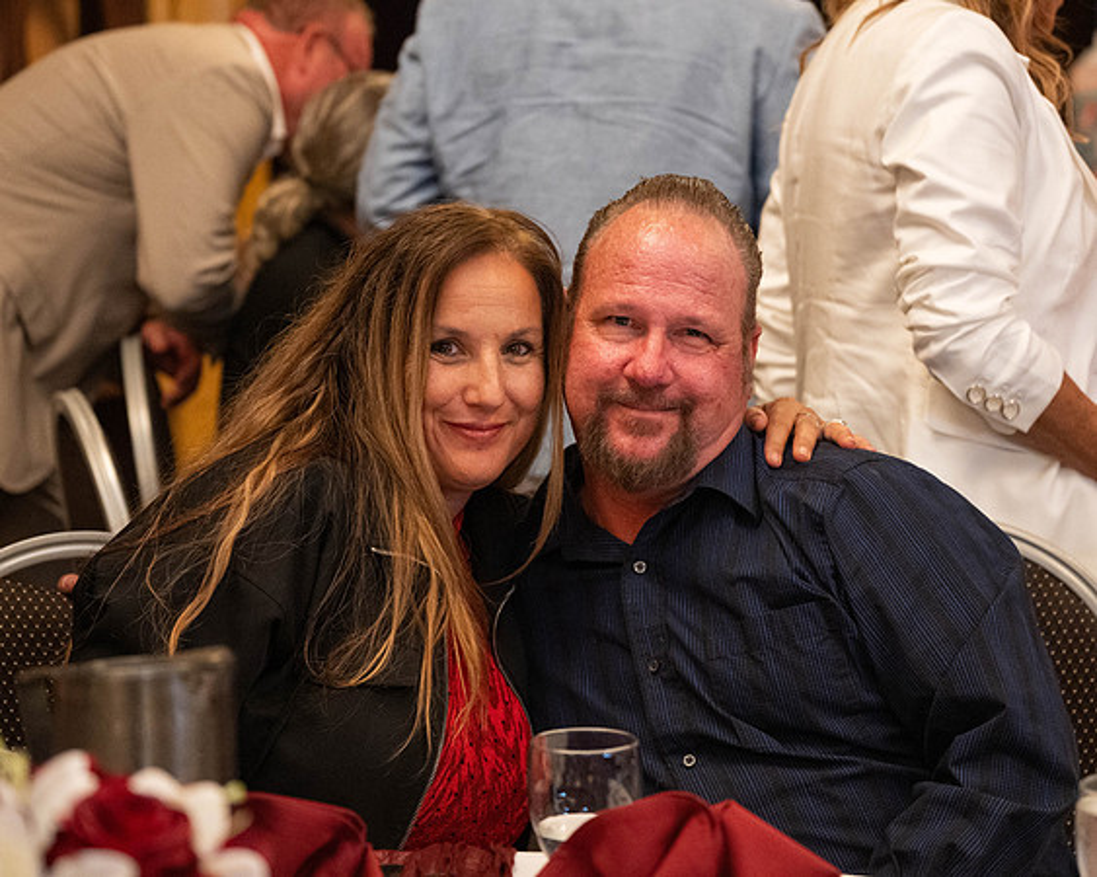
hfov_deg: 21.1
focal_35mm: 91
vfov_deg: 16.9
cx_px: 573
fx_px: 2945
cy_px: 319
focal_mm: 63
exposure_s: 1/125
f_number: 2.8
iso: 2500
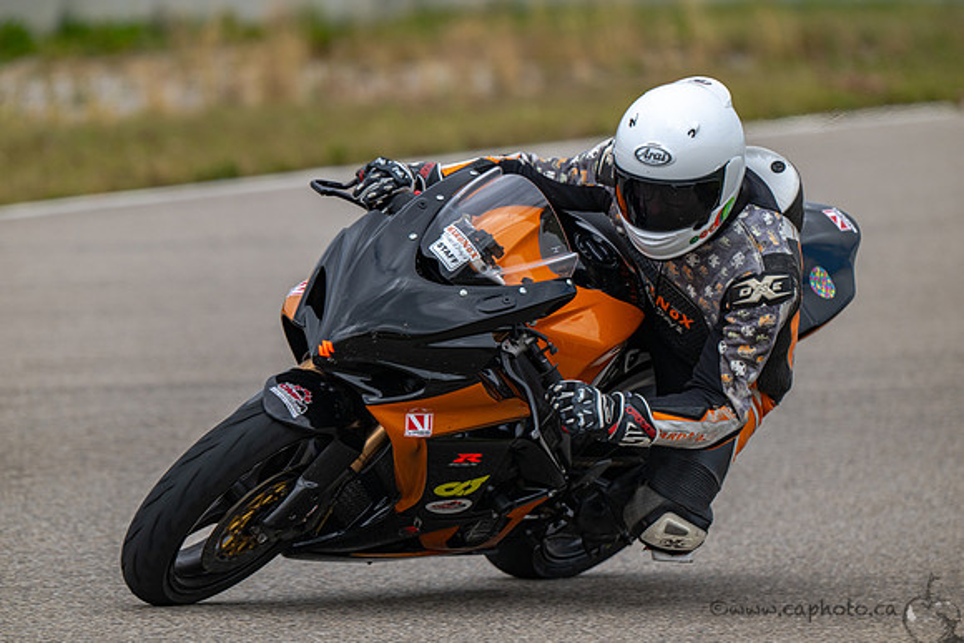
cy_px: 322
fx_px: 12052
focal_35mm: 450
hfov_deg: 4.6
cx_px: 482
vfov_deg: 3.1
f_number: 6
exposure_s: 1/1250
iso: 320
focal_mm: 450
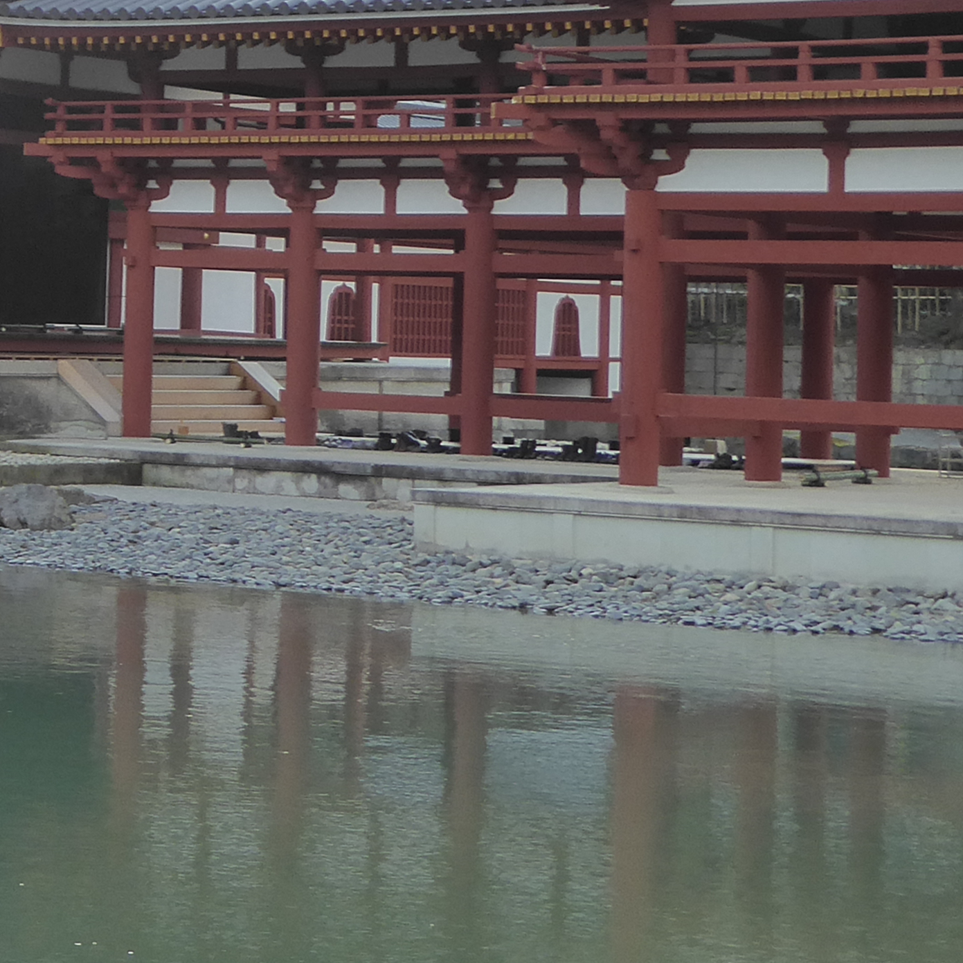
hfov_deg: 15.1
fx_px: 3525
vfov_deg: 15.5
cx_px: -152
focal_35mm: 112
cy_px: 189
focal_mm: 6.3
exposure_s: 1/400
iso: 200
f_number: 3.7
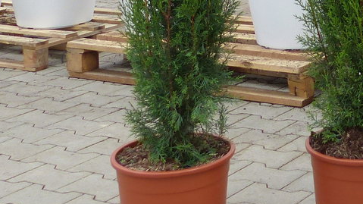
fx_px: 876
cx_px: 388
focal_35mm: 91
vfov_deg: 12.0
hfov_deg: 22.3
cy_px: -182
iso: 100
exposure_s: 1/60
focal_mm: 4.5
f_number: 2.8
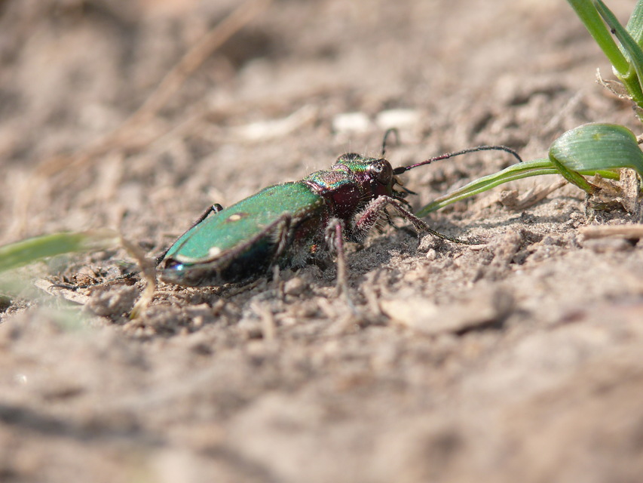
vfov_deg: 3.7
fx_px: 7524
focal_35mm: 405
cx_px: 322
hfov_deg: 4.9
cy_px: 242
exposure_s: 1/400
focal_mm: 85.6
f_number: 5.6
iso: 100
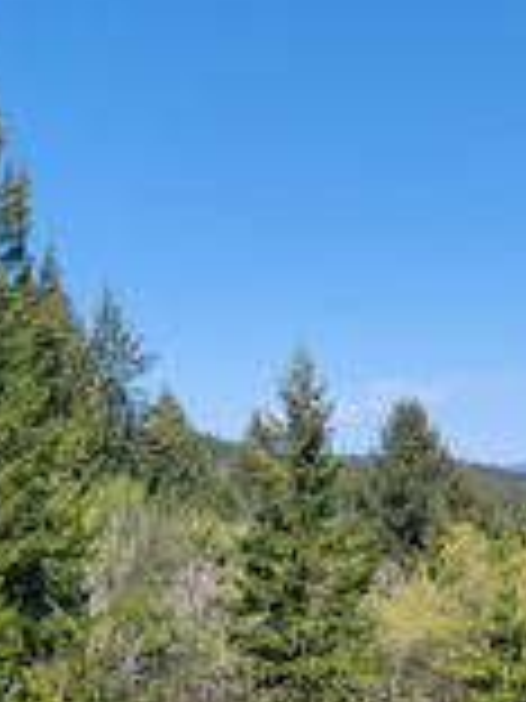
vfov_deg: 25.6
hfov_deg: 19.9
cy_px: 612
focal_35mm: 74
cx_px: 306
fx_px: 1499
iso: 16
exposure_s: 1/813
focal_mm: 6.7
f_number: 1.8
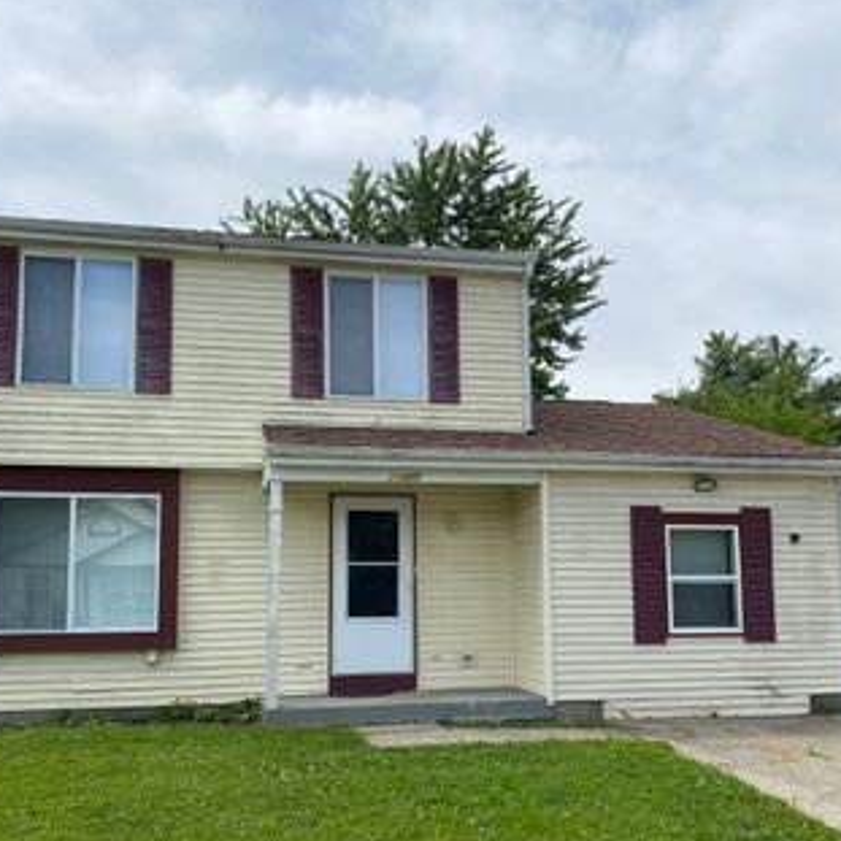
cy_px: 491
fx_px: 1017
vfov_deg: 44.8
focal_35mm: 37
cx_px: 462
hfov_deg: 44.9
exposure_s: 1/3846
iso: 32
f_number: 1.8
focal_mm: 4.25
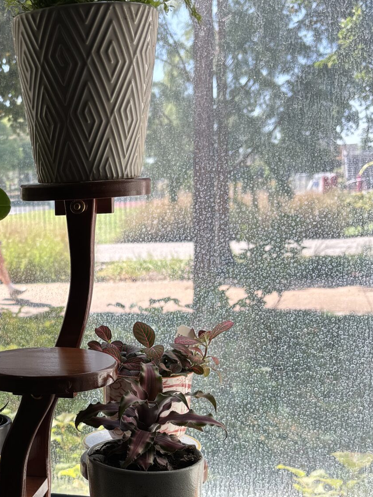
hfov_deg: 23.7
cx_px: -6
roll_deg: +1.5
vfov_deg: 32.3
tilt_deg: -9.8
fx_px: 848
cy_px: 345
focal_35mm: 59
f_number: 1.6
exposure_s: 1/181
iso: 40
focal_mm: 5.96
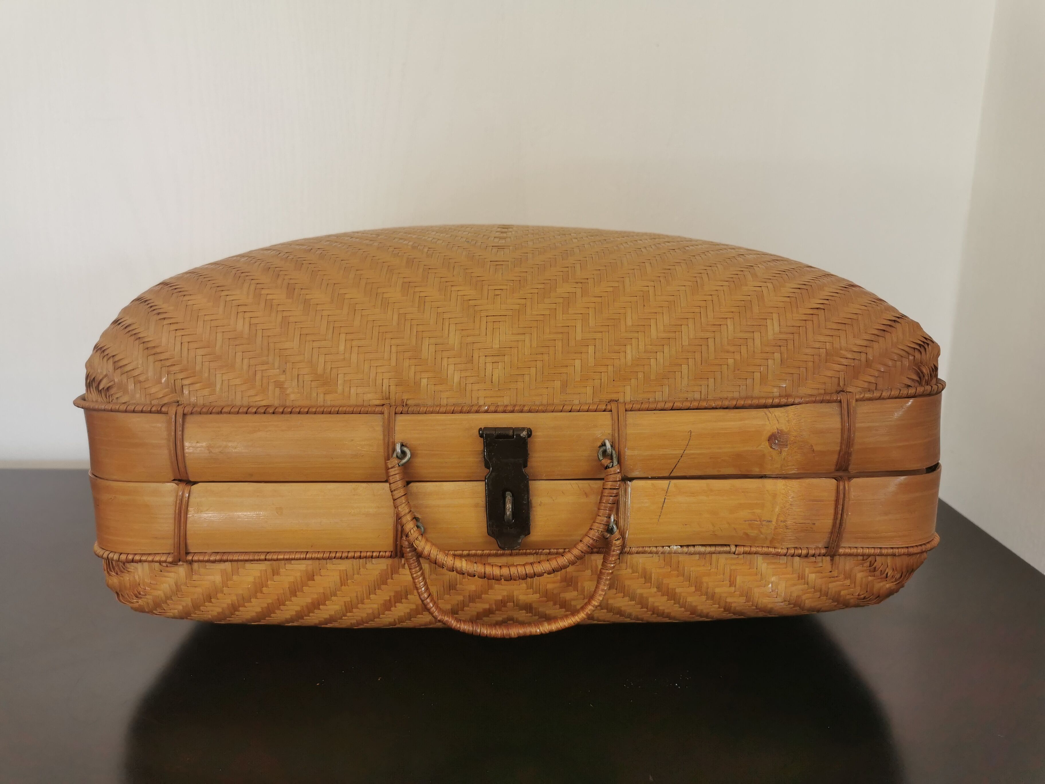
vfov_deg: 51.4
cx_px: 522
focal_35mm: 27
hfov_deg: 65.3
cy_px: 392
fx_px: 815
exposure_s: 1/100
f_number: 1.8
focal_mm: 5.58
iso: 80
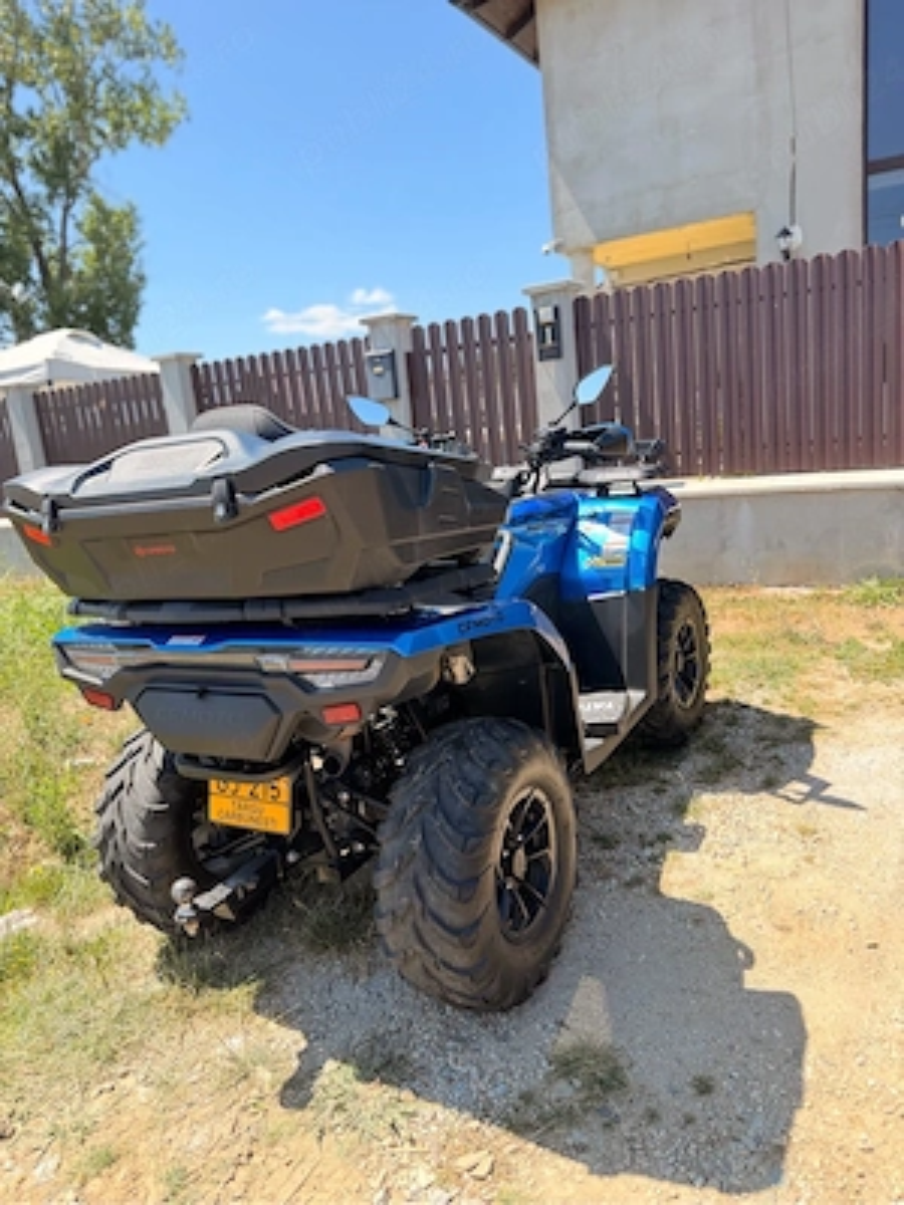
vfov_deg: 71.6
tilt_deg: -10.5
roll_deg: +5.8
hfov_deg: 56.8
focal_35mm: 24
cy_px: 602
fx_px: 836
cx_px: 452
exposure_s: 1/898
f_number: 1.78
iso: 100
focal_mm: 6.76
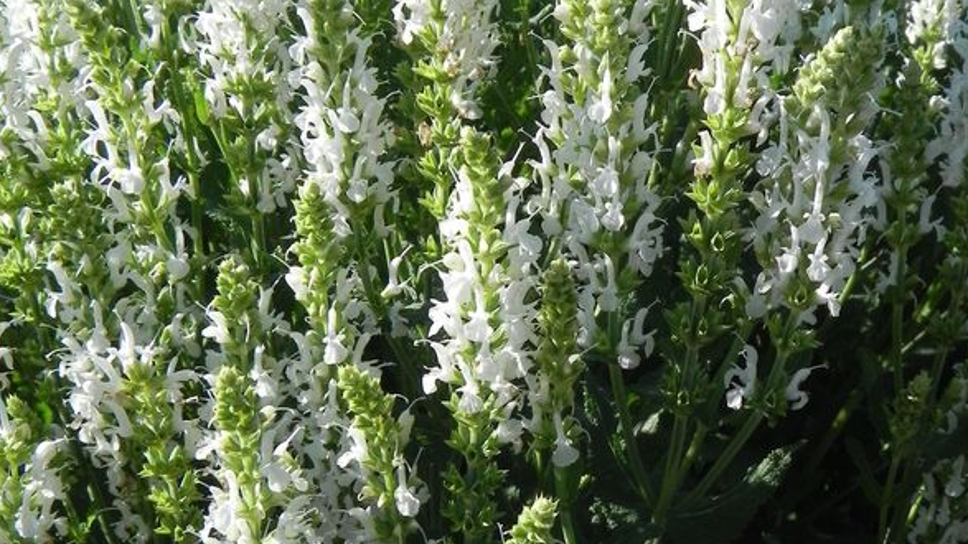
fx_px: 1258
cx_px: 477
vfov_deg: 24.4
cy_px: 285
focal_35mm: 49
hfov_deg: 42.1
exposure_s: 1/343
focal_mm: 5.9
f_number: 6.3
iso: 160
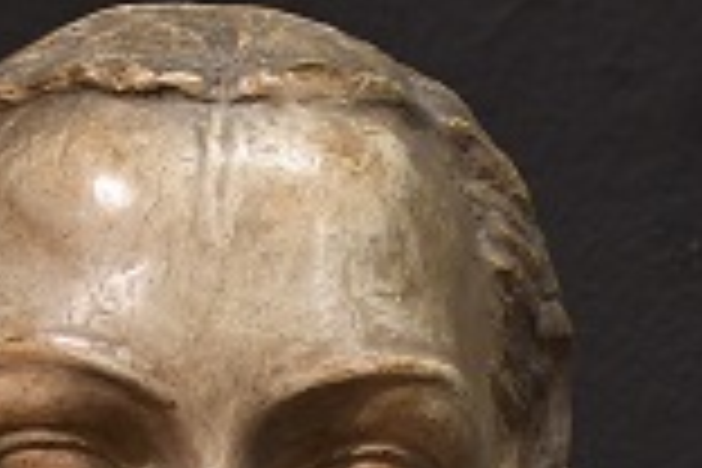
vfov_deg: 4.6
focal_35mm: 292
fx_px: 5694
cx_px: 297
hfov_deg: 7.1
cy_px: 925
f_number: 4.5
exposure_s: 1/50
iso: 1000
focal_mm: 35
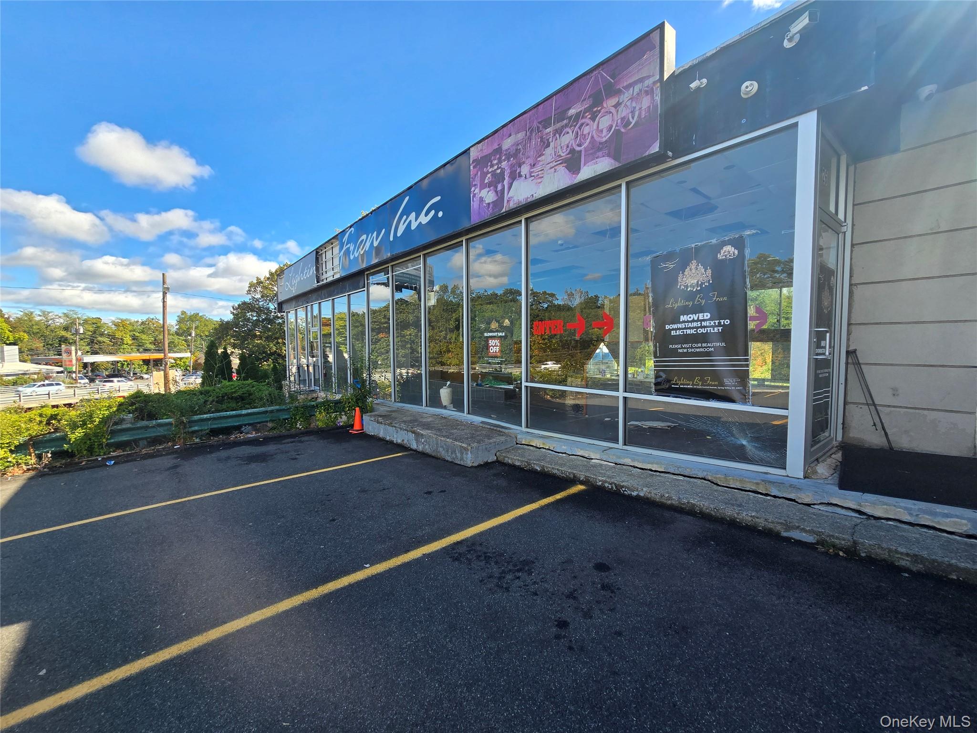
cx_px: 488
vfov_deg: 89.9
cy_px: 366
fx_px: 367
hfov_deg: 106.2
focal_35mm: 13
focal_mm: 2.2
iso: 50
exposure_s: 1/784
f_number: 2.2
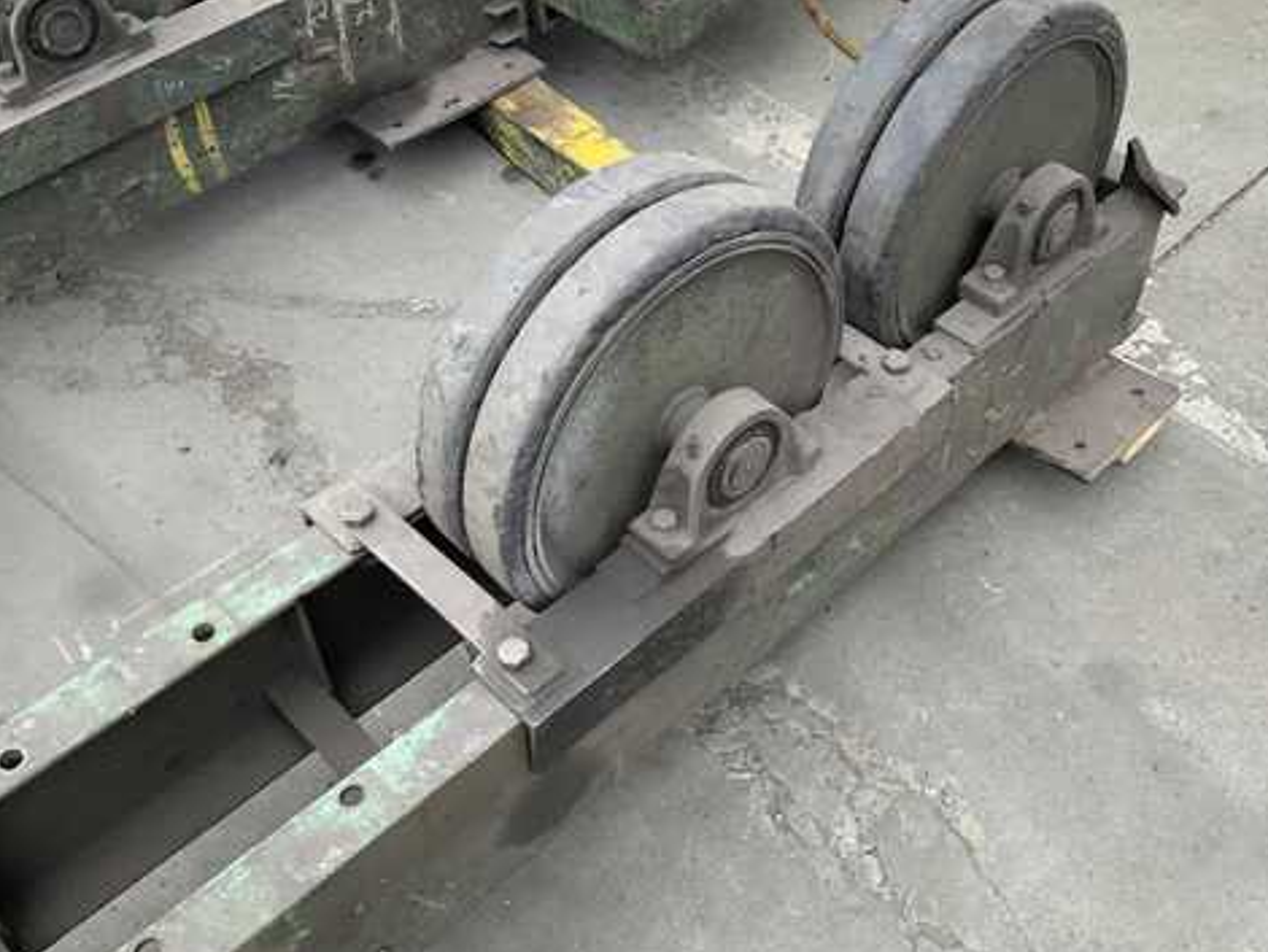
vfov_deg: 38.7
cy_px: 429
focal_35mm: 37
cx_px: 737
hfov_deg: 49.9
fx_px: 1356
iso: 16
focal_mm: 3
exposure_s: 1/318
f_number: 1.8
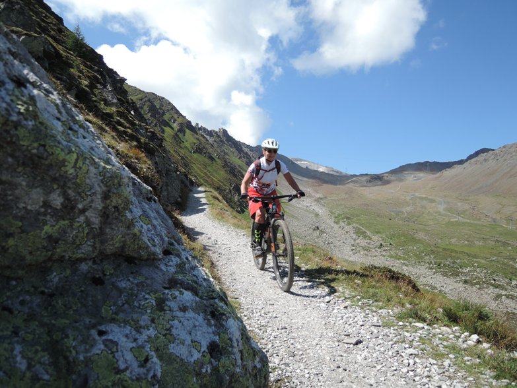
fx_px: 359
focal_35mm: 24
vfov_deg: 56.9
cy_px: 194
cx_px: 258
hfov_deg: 71.6
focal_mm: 5.1
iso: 100
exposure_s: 1/250
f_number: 2.2
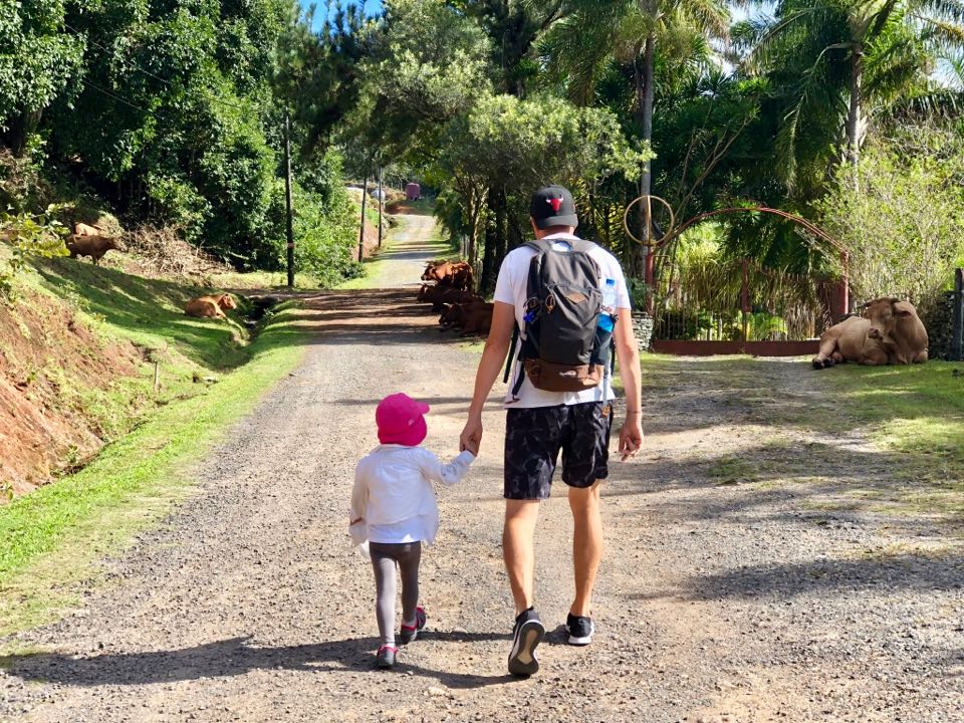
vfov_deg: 25.7
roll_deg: -0.1
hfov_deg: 33.8
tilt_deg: +0.3
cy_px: 362
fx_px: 1587
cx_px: 482
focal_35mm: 57
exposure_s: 1/289
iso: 20
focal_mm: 6.6
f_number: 2.8
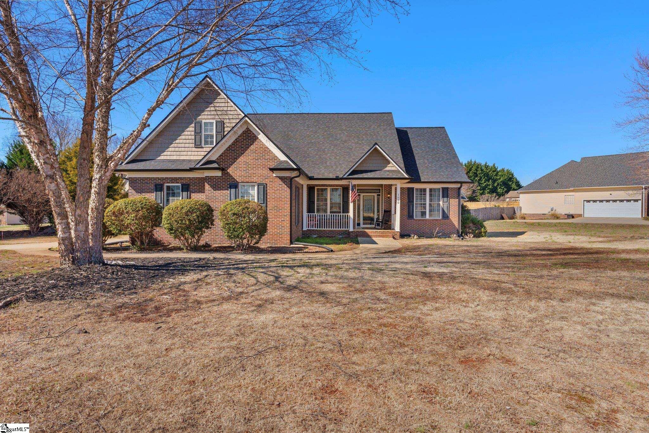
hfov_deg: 82.6
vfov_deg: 60.7
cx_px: 324
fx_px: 370
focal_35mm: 20
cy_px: 216
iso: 250
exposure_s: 1/125
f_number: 9
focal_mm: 20.5
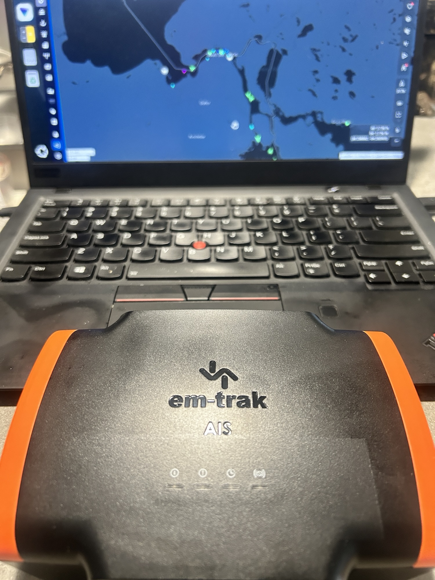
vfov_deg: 67.3
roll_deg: +1.1
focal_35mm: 26
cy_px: 290
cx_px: 218
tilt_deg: -39.1
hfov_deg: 53.1
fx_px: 436
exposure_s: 1/60
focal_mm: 5.7
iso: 320
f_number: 1.5
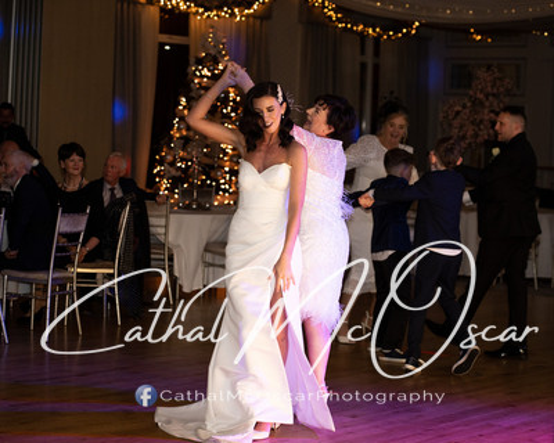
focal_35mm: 113
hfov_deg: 17.1
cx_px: 301
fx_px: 1847
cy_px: 222
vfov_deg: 13.7
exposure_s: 1/250
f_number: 2.8
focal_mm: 100
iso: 640
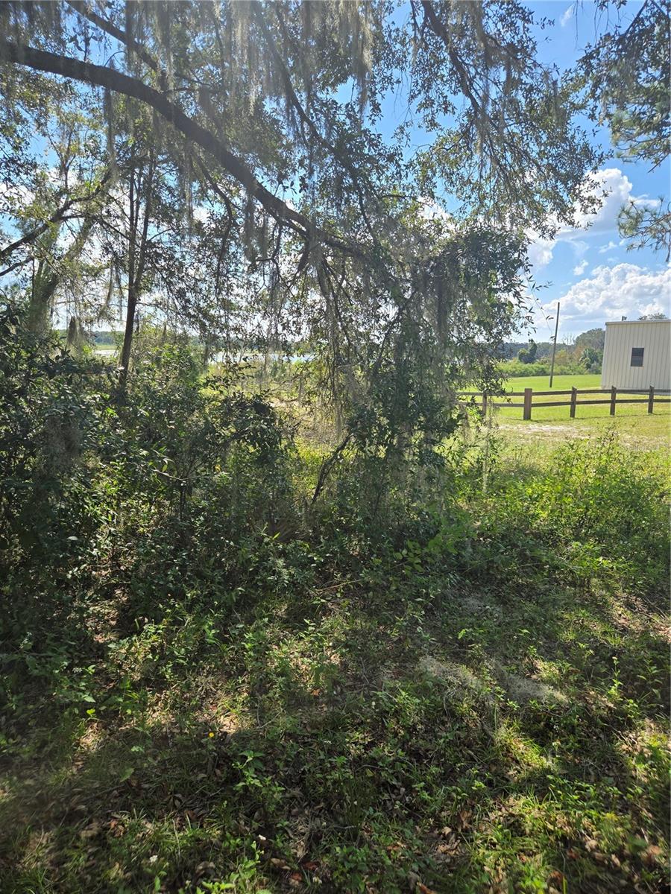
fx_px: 594
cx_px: 336
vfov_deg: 73.9
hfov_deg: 58.9
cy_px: 447
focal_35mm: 23
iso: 25
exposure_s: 1/1123
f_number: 1.8
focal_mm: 5.4
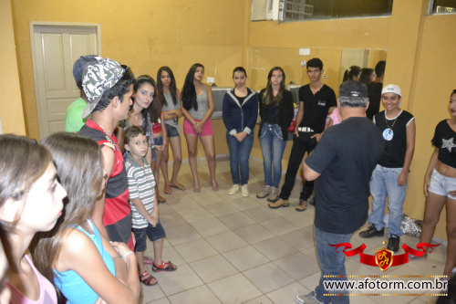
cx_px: 228
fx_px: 380
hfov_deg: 61.9
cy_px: 152
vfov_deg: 43.6
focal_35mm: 30
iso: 3200
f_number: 3.5
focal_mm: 20
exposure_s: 1/60
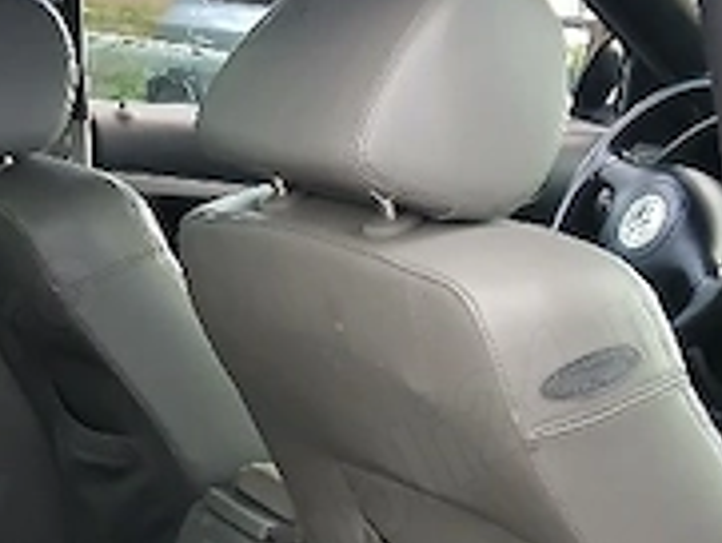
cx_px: 0
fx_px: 1795
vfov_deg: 17.0
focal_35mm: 86
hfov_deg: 21.9
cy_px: 463
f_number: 1.8
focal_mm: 3.98
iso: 250
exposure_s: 1/50
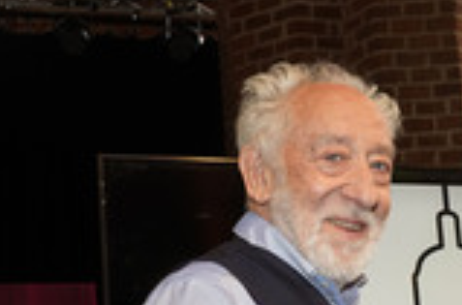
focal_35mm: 91
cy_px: 424
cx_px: 362
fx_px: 1164
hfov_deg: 22.2
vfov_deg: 14.2
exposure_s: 1/50
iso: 1250
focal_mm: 32
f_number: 9
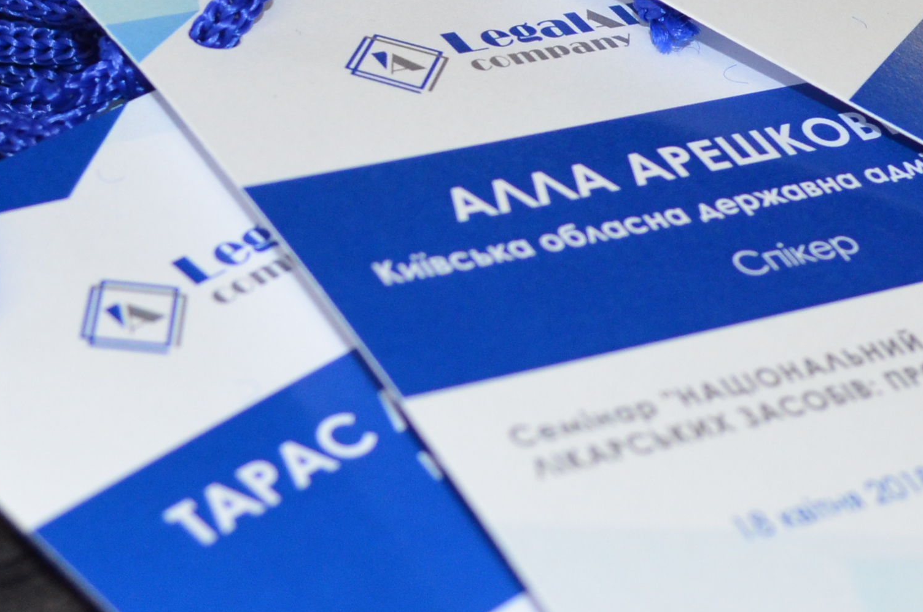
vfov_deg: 11.4
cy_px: -12
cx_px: 365
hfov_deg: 17.4
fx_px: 3020
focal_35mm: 118
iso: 720
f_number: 4
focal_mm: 24
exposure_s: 1/60
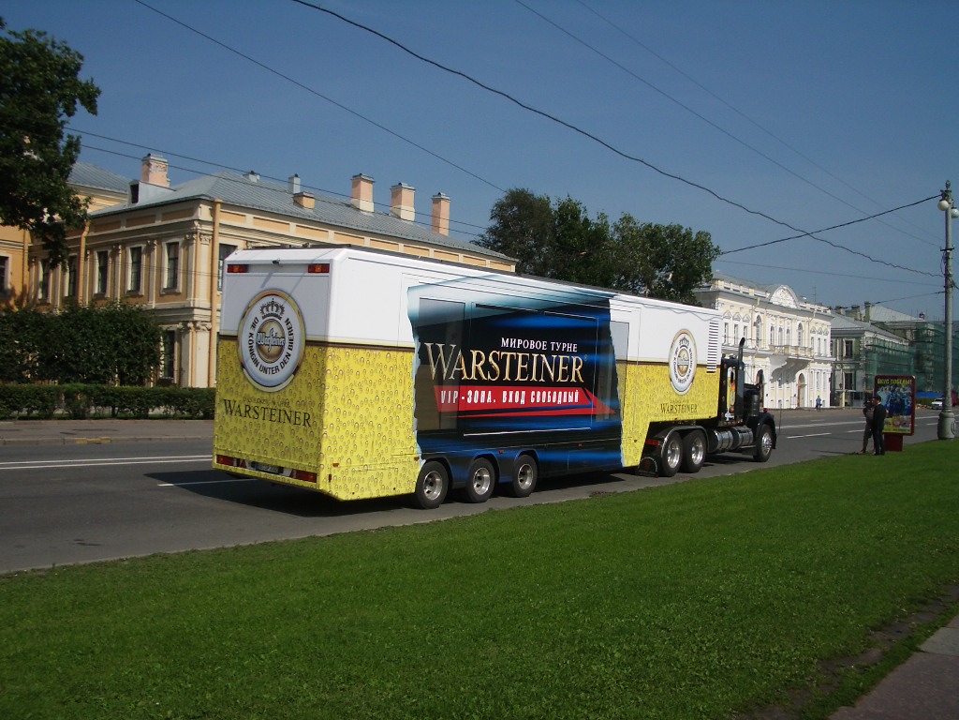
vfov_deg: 40.7
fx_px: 970
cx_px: 480
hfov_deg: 52.6
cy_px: 360
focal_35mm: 35
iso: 80
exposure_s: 1/1000
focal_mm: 5.8
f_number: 4.3
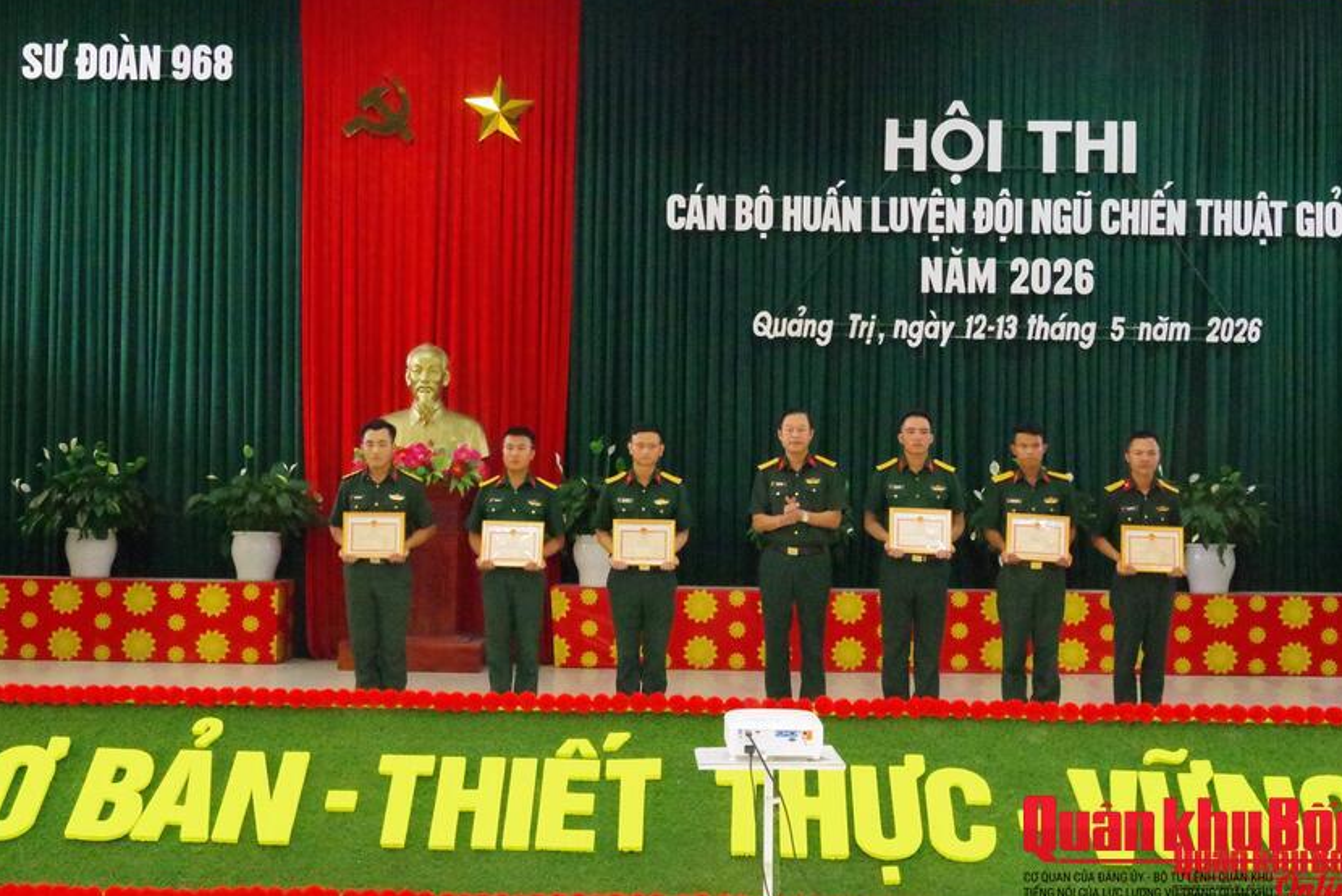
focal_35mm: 43
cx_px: 679
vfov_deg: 31.2
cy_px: 442
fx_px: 1603
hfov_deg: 45.4
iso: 25600
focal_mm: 28
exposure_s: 1/100
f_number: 14
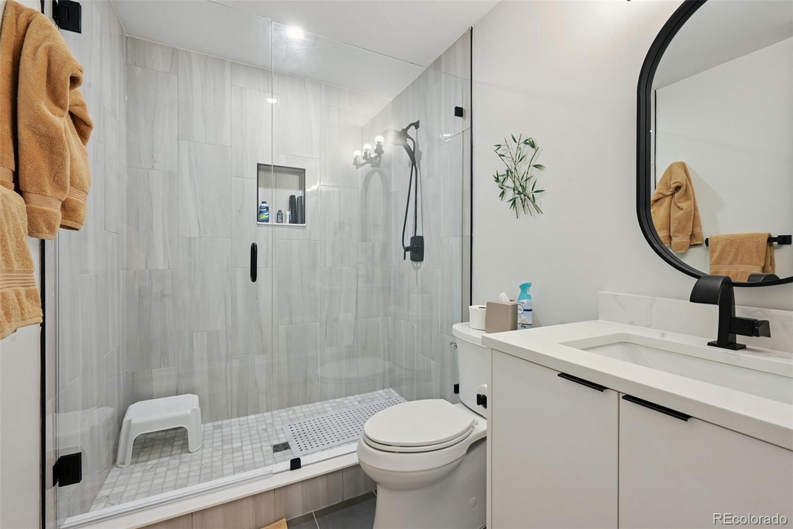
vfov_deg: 75.5
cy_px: 264
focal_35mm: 16
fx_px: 341
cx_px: 396
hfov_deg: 98.6
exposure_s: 1/5
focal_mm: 15.5
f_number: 10
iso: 400
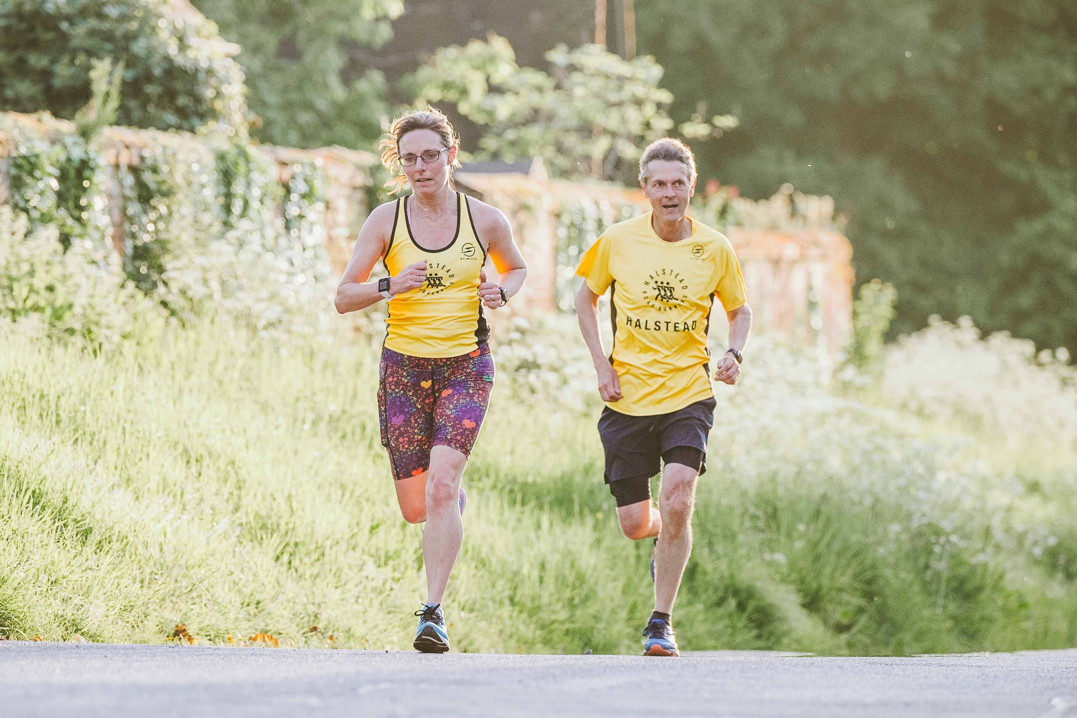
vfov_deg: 4.6
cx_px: 538
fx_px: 8975
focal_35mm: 300
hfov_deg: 6.9
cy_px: 359
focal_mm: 200
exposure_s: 1/1250
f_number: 3.5
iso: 500
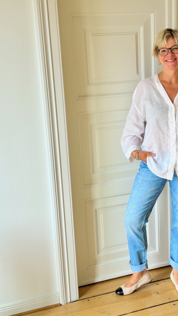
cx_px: 119
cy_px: 157
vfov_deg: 39.2
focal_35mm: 53
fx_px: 445
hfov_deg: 22.5
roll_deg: +2.4
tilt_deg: -14.4
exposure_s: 1/79
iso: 100
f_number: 1.78
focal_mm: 6.76
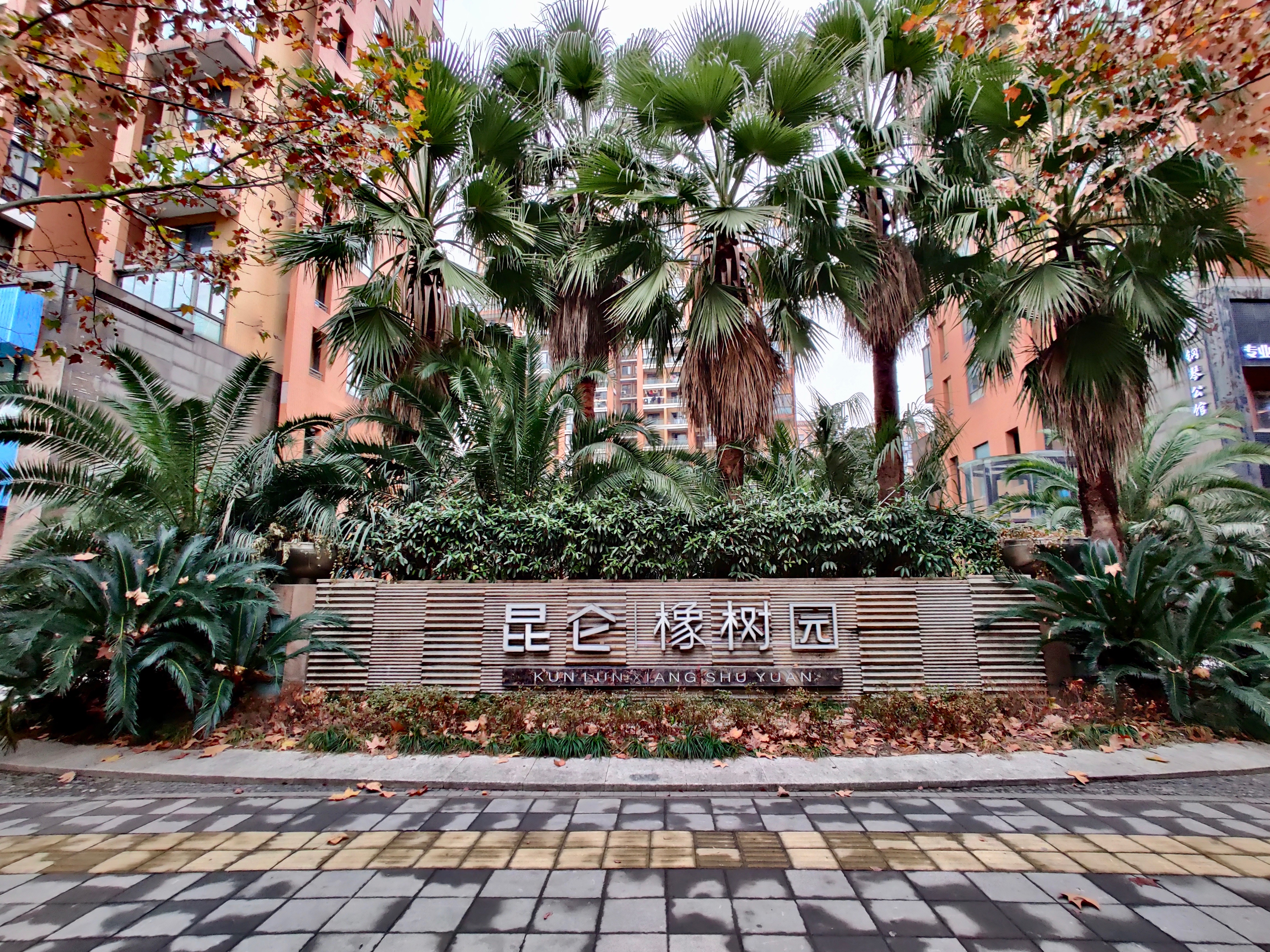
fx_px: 477
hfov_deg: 106.2
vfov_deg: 89.9
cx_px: 635
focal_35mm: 13
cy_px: 476
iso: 500
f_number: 2.2
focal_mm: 2.25
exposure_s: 1/50
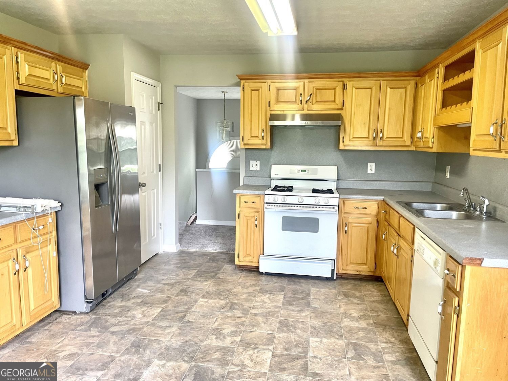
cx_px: 254
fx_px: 382
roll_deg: +0.5
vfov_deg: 53.1
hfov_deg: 67.3
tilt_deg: -5.9
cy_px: 190
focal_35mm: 26
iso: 100
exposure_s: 1/60
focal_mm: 4.2
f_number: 1.6
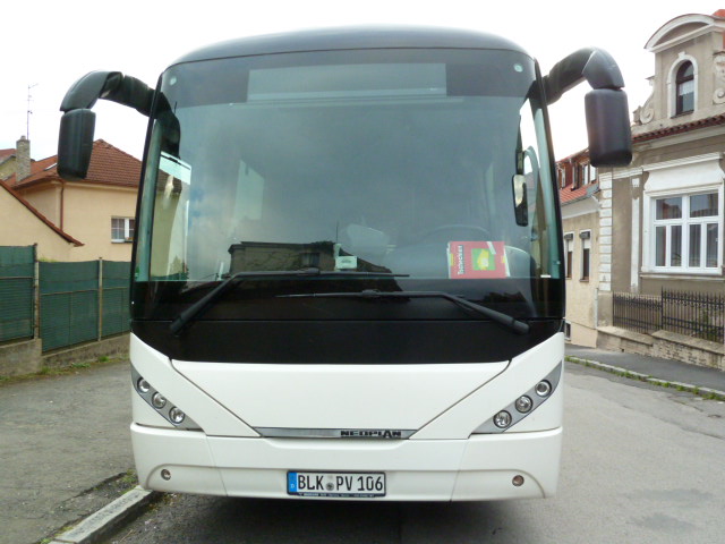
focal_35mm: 29
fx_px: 607
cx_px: 362
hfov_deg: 61.7
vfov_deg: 48.2
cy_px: 272
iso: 400
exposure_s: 1/200
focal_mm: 4.7
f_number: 3.4
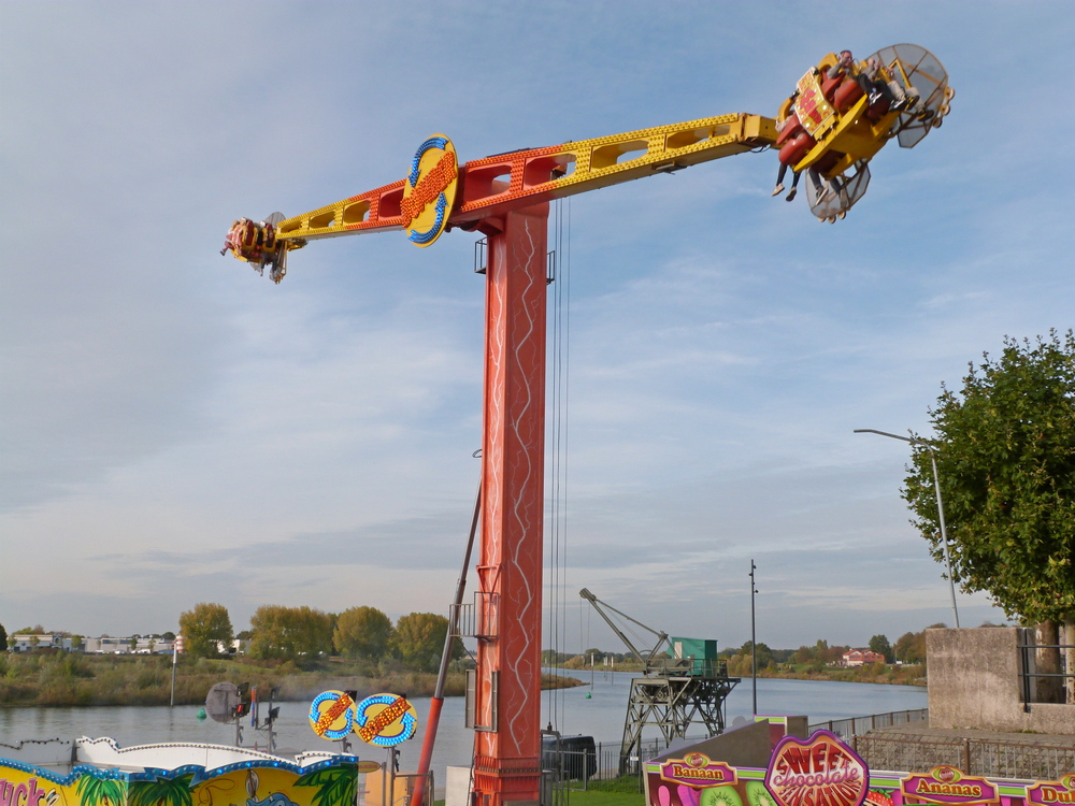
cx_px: 538
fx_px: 1366
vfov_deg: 32.9
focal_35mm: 44
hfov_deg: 42.9
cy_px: 403
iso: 100
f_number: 5.6
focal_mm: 7.8
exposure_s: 1/250
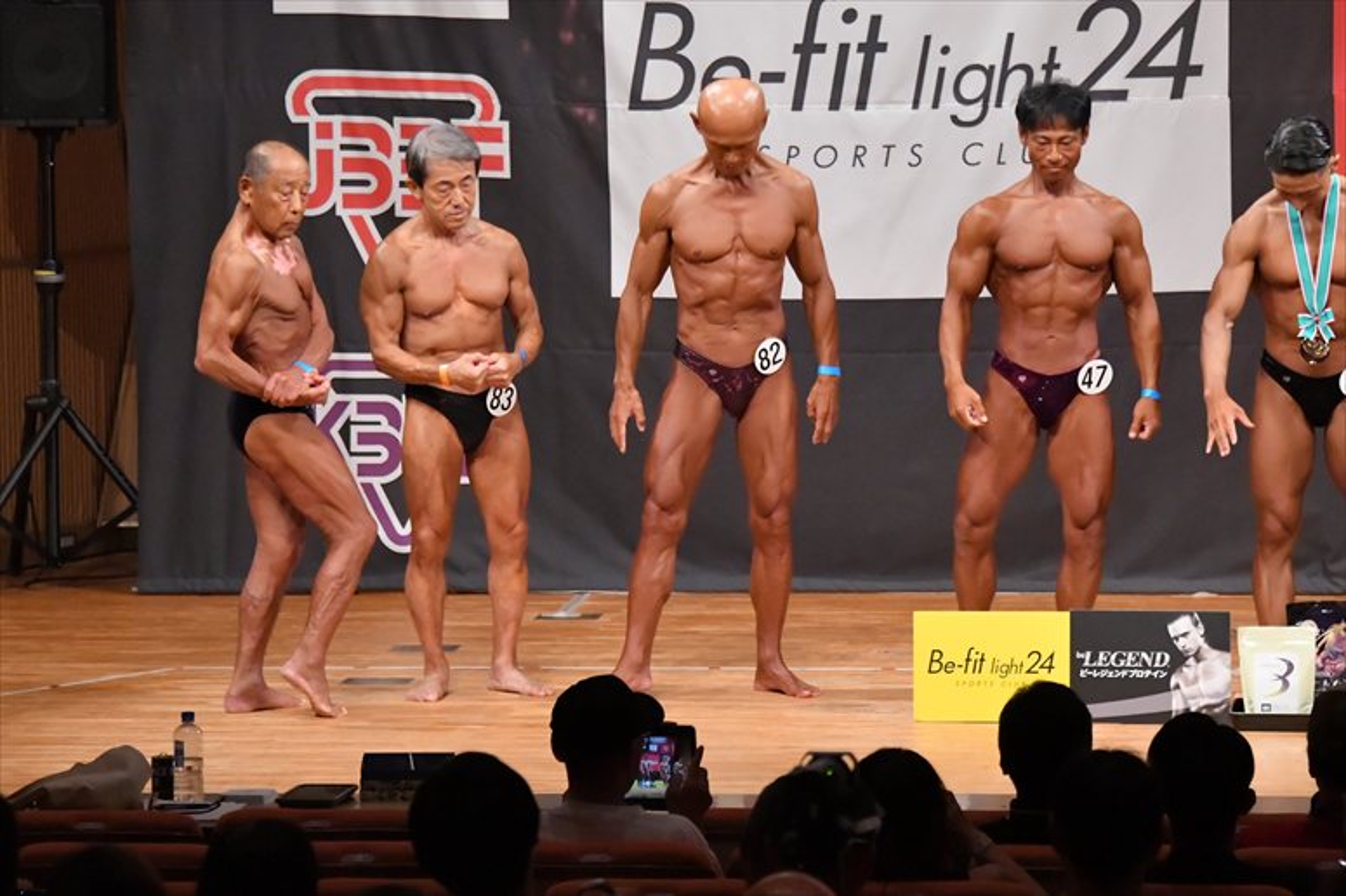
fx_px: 8110
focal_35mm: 217
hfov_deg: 9.5
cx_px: 673
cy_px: 448
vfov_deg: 6.3
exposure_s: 1/400
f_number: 5.6
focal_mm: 145
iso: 9000
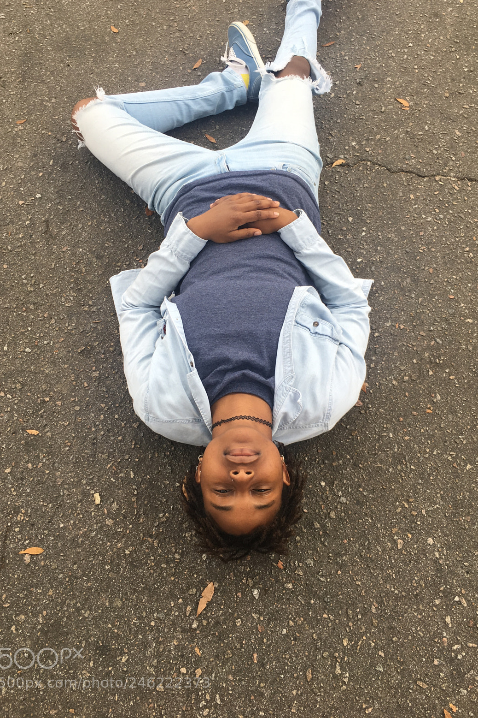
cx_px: 245
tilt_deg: -65.8
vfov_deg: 60.3
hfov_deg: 42.3
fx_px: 617
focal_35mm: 31
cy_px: 350
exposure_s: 1/144
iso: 25
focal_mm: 4.15
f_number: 2.2
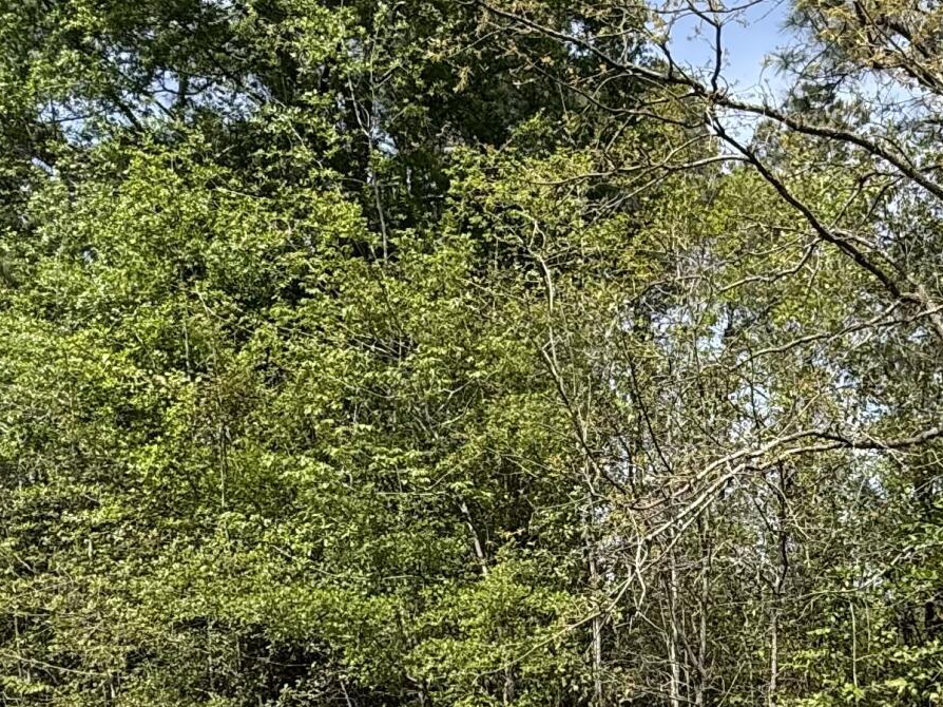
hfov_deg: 39.1
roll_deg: -0.6
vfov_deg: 30.4
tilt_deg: +9.1
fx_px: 1280
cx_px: 731
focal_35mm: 47
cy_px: 529
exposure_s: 1/1033
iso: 50
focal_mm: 2.22
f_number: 2.2
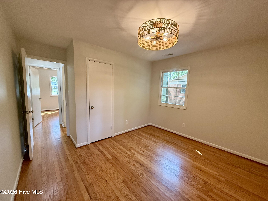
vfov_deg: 85.7
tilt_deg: -5.4
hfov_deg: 102.1
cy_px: 100
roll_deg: -1.9
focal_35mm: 14
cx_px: 134
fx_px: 108
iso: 250
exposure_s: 1/120
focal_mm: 2.22
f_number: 2.2
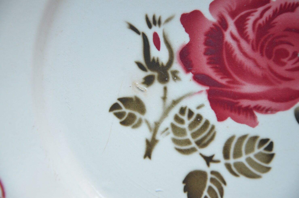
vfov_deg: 10.1
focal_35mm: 135
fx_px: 1119
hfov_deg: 15.2
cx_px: 150
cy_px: 99
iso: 1600
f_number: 5.6
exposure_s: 1/125
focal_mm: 90
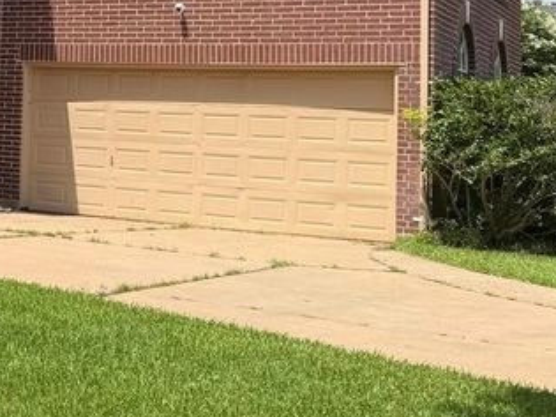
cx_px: -245
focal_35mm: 78
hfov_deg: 21.5
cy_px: 19
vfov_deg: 18.5
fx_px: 1252
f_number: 1.78
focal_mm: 6.76
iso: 80
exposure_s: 1/4405
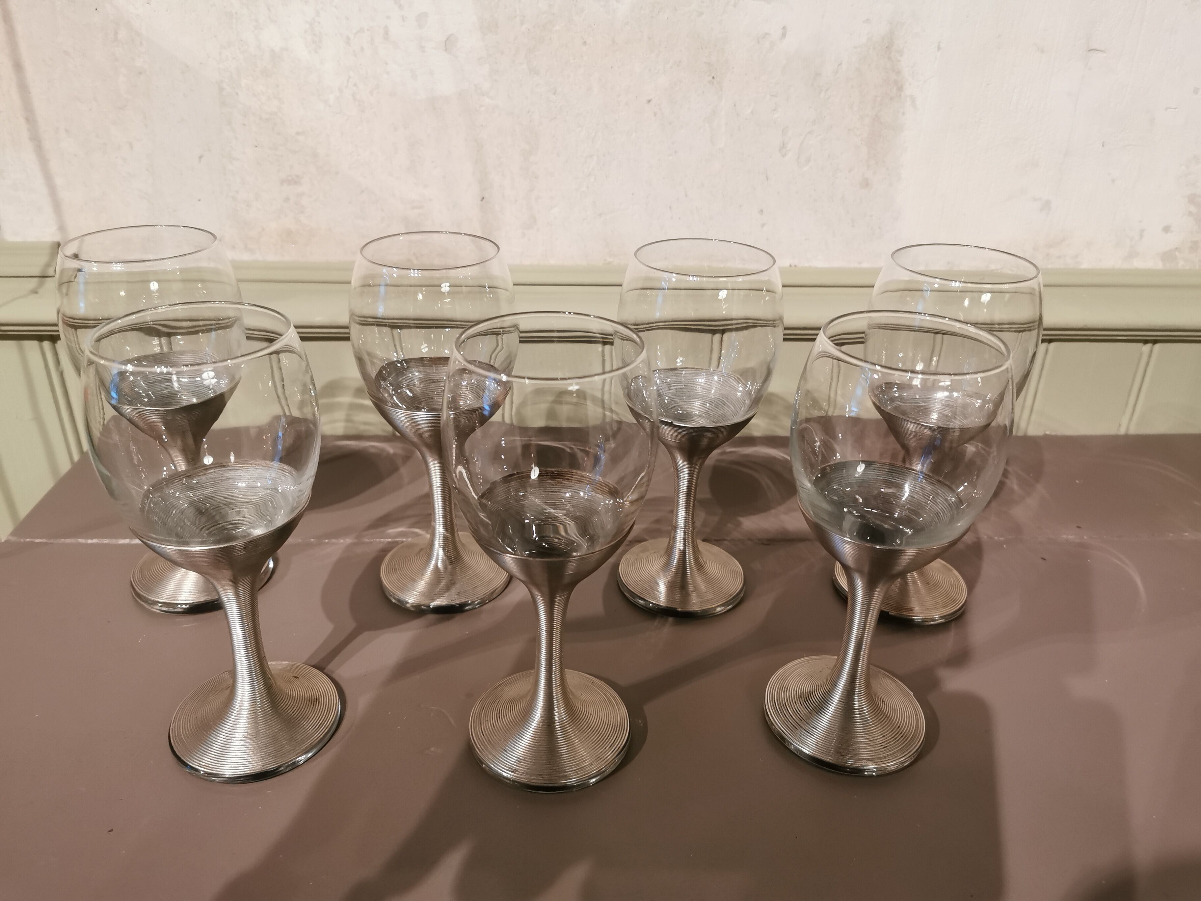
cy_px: 450
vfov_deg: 51.4
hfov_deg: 65.3
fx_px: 937
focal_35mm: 27
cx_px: 600
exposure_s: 1/50
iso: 400
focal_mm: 5.56
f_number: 1.6
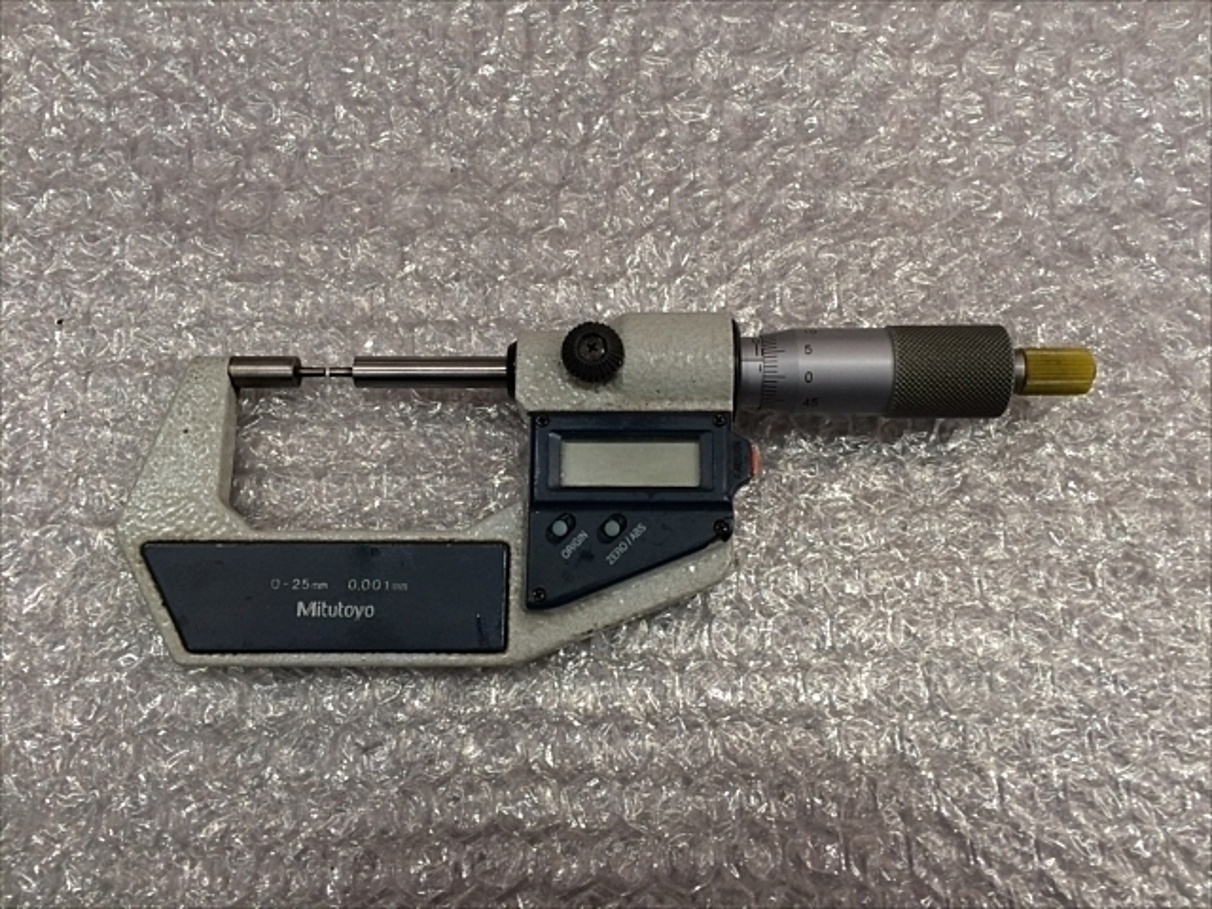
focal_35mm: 29
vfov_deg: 48.2
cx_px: 606
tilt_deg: -74.8
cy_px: 454
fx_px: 1015
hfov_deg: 61.7
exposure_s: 1/30
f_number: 2.2
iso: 64
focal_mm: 4.15
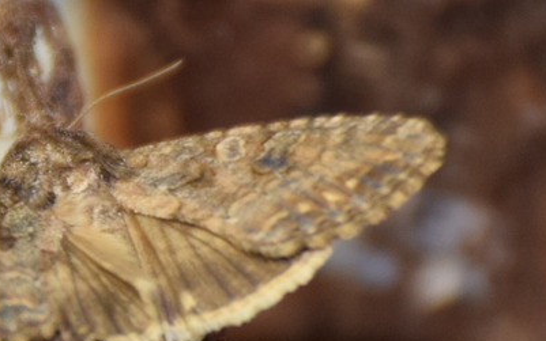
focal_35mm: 513
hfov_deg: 4.1
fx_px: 7637
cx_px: 95
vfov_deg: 2.6
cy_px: 228
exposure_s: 1/60
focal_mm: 140
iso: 320
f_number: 7.1
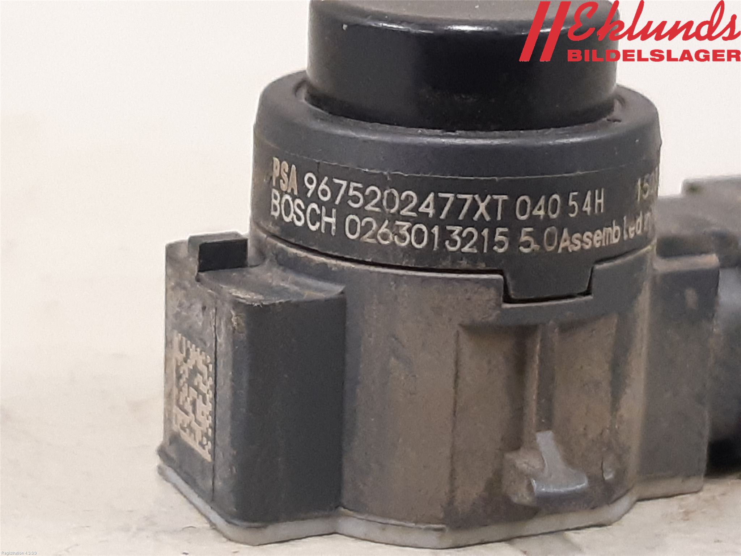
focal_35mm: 26
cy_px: 278
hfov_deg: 67.3
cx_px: 370
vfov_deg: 53.1
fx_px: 557
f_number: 1.7
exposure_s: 1/33
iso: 250
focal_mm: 3.93
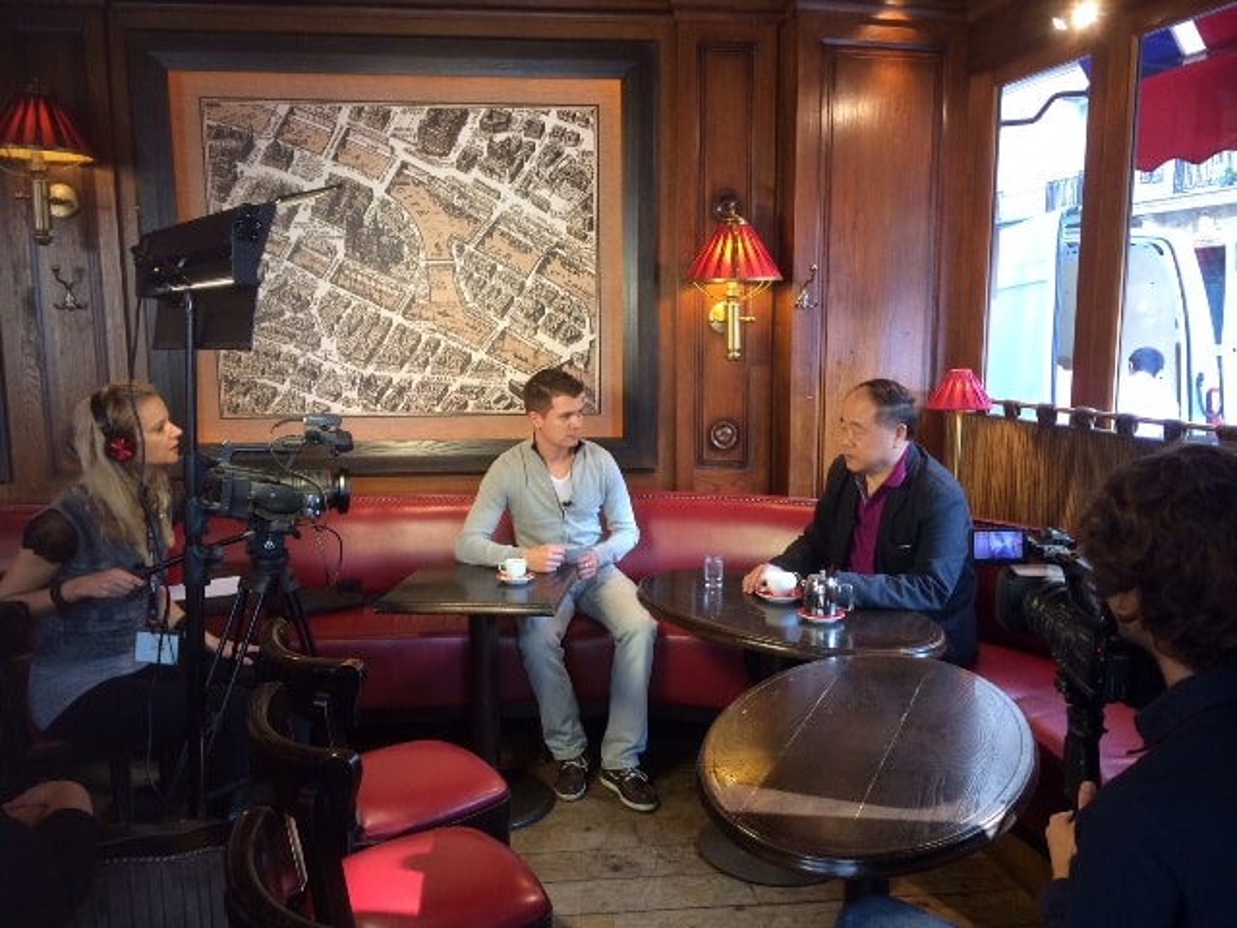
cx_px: 618
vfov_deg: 46.8
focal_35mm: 30
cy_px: 464
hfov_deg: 60.0
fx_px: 1072
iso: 125
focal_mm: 4.12
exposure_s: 1/30
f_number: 2.2
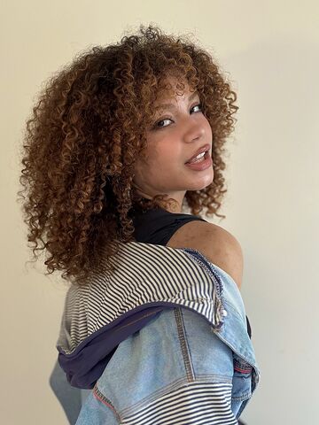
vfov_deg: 39.7
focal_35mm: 48
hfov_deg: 30.3
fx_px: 590
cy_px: 212
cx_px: 160
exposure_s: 1/22
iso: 1000
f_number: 1.78
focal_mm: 6.86
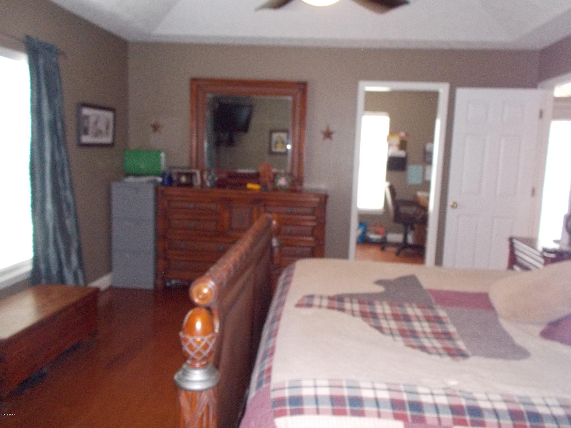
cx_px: 286
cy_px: 214
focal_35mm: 29
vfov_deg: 48.2
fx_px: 478
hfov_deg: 61.7
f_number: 3.3
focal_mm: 4.1
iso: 400
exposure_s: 1/25
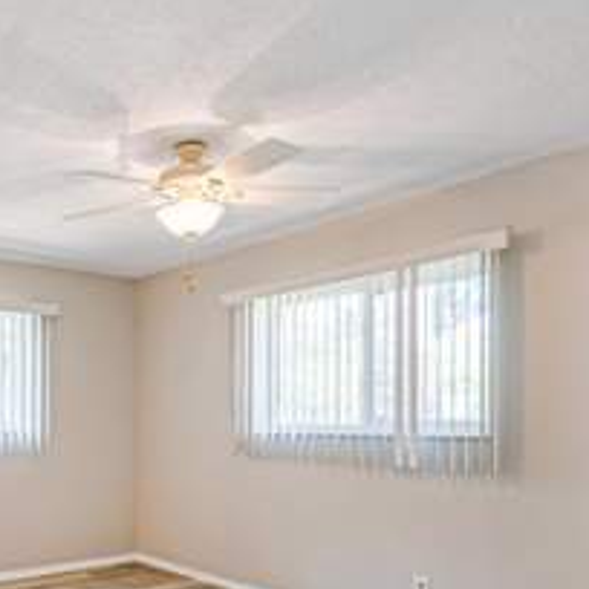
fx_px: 635
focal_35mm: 33
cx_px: 87
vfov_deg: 48.1
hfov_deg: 46.1
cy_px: 432
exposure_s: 1/40
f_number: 9
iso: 250
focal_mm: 11
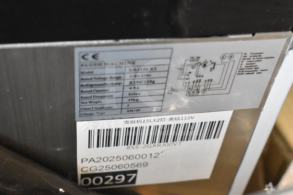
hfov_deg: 33.4
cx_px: 146
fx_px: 488
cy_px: 98
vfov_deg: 22.6
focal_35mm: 60
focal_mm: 40
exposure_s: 1/60
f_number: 5
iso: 6400
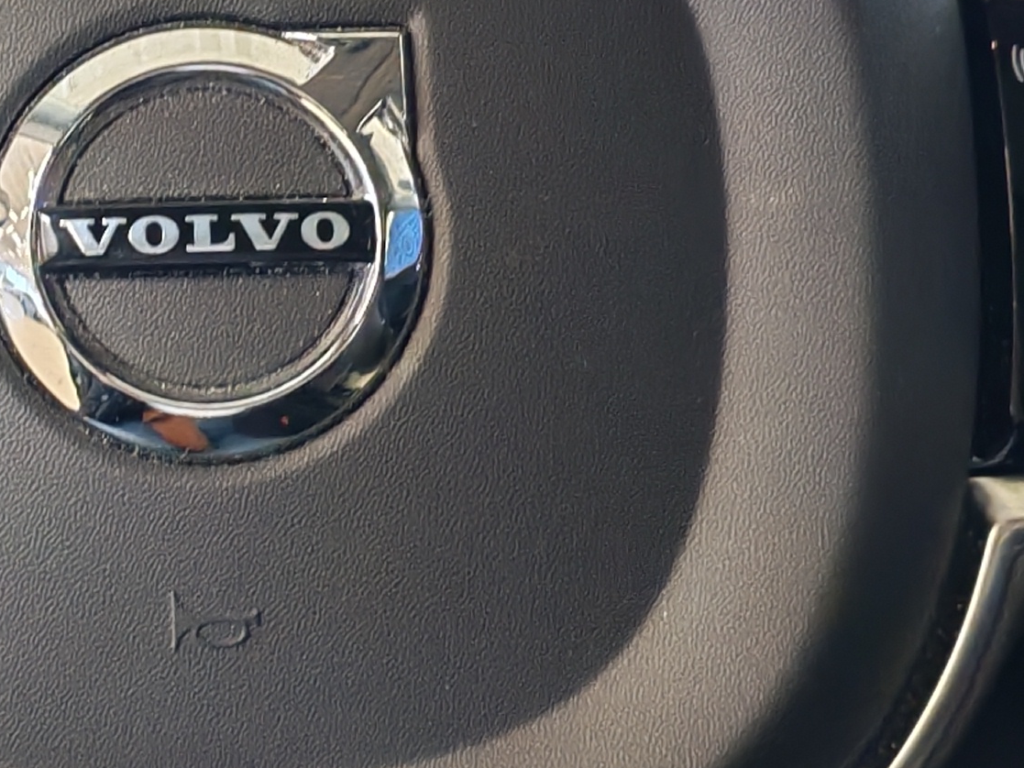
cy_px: 199
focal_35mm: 121
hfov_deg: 16.2
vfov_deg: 12.2
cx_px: 195
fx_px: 3580
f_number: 1.9
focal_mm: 6.12
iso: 1250
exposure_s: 1/100
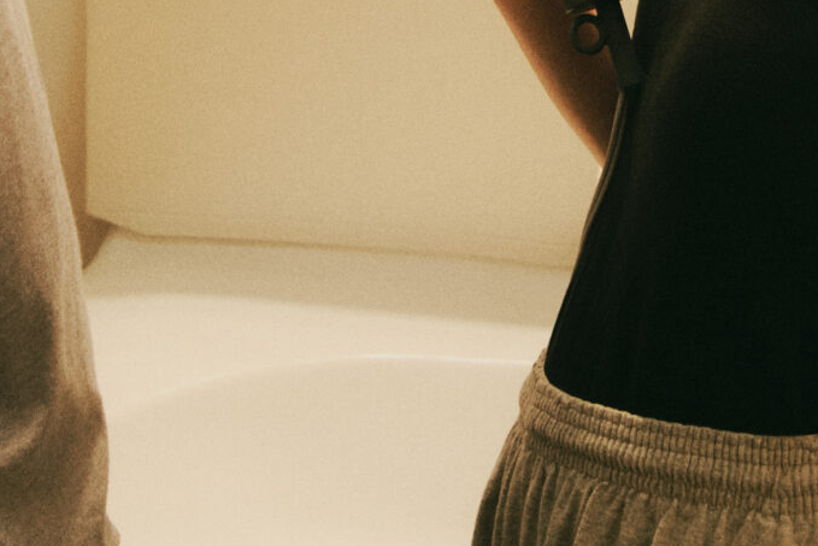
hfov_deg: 15.5
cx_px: 464
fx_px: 3000
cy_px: -435
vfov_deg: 9.9
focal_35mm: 132
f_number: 4
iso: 1600
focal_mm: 23
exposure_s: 1/100
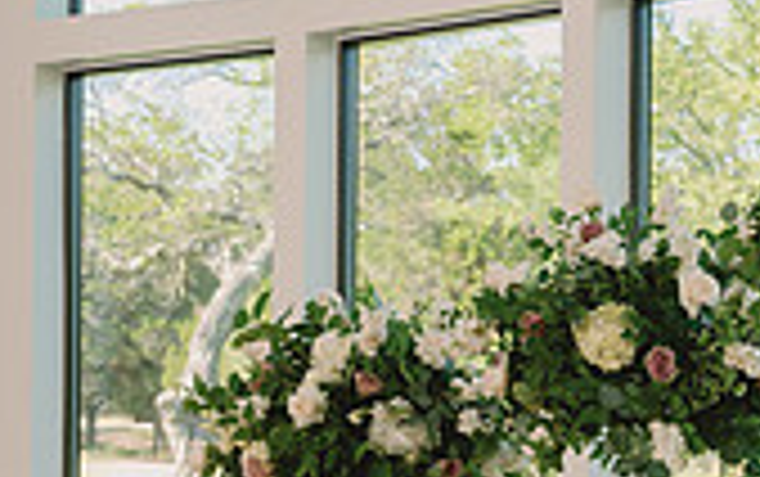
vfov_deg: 11.3
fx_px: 2405
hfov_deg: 17.1
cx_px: 939
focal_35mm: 116
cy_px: 428
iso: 50
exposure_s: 1/200
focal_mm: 28.5
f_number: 2.8
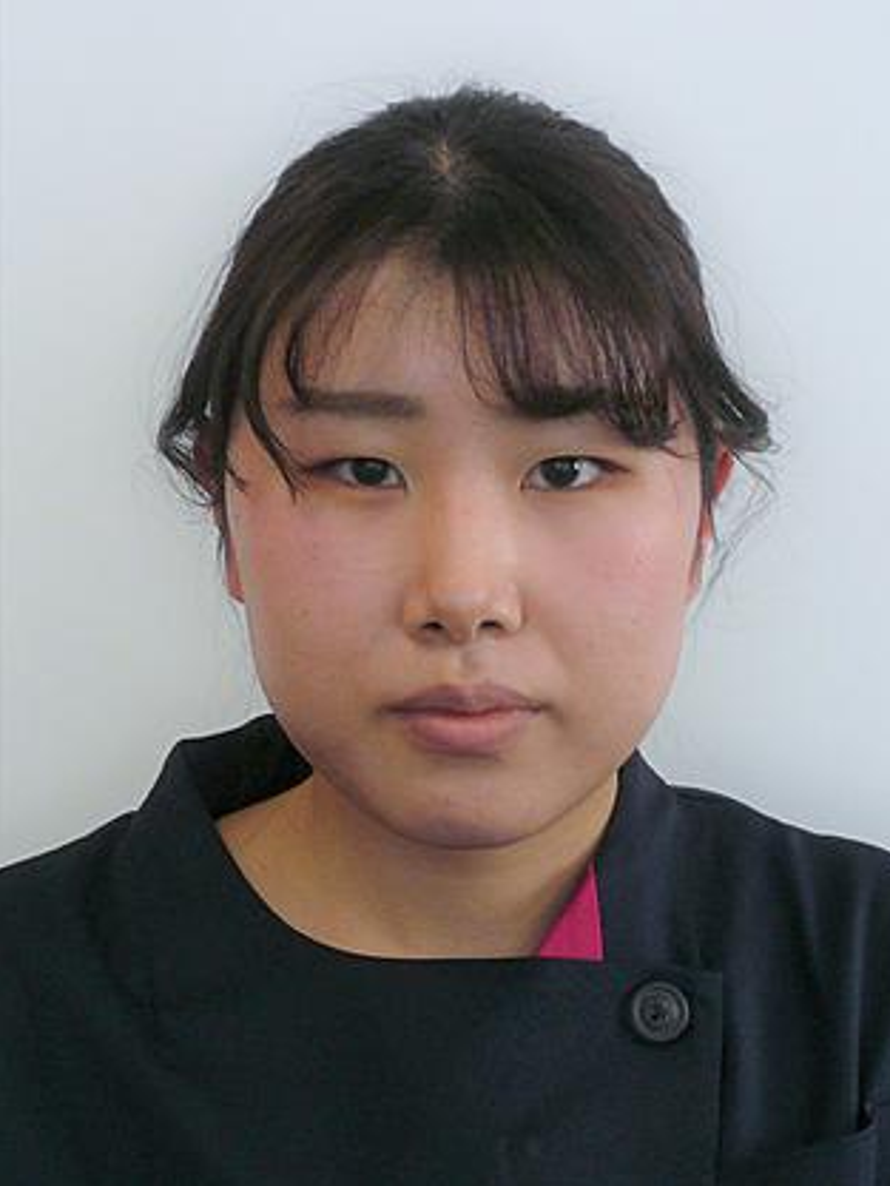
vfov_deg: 33.8
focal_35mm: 57
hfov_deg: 25.7
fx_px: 1953
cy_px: 572
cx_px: 463
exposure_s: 1/30
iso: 100
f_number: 3.8
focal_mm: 8.8
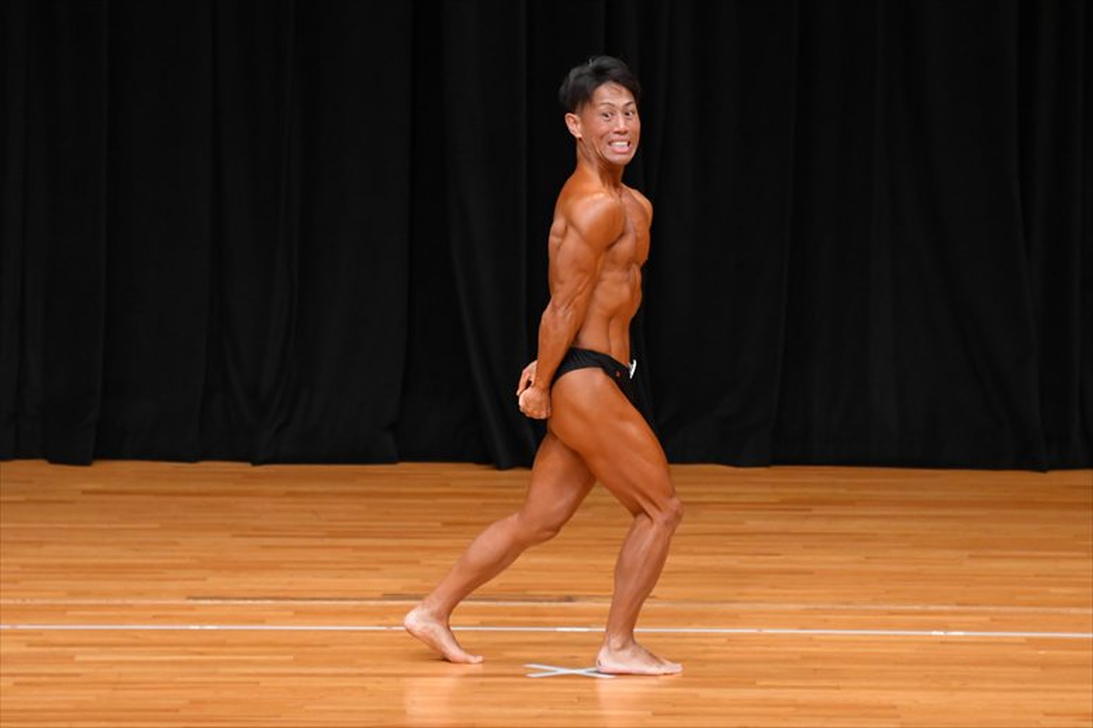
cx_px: 546
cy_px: 364
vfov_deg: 4.8
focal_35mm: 285
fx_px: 8649
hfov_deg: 7.2
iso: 3200
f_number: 5.6
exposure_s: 1/400
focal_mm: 190
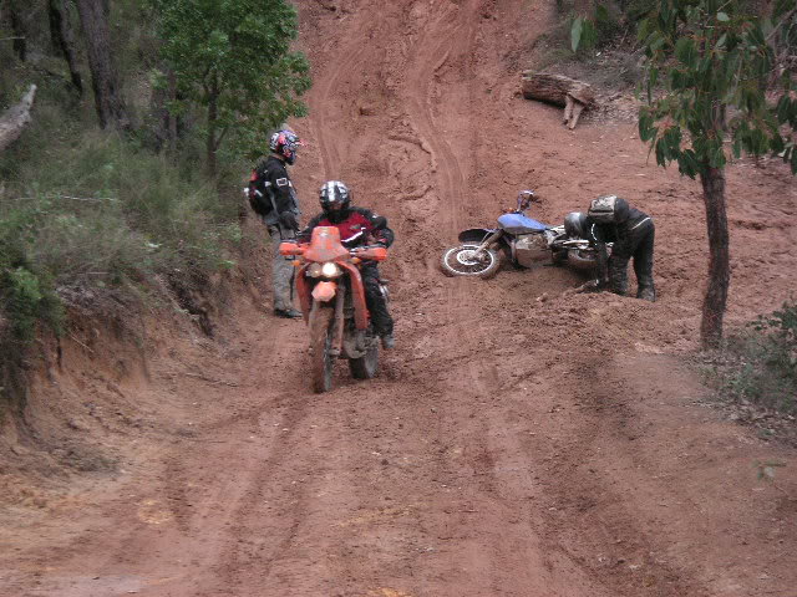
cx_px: 398
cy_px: 298
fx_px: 2371
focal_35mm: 103
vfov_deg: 14.4
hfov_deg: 19.1
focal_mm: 17.1
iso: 160
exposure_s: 1/90
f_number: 4
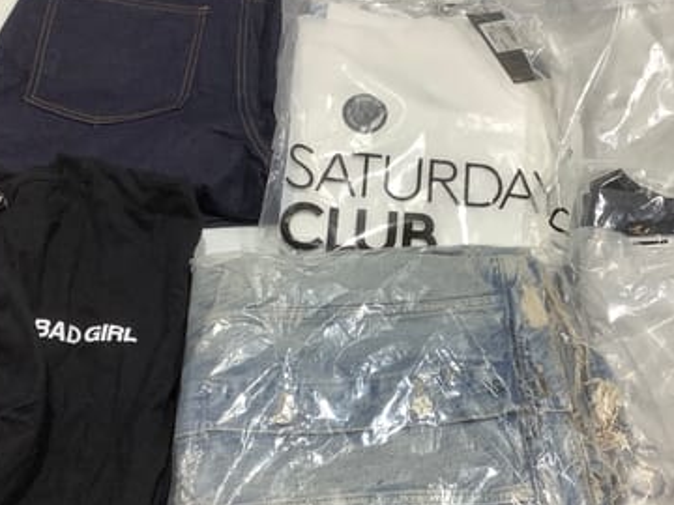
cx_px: 382
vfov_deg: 33.6
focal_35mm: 43
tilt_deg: -59.6
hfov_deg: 43.8
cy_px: 265
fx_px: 837
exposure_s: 1/100
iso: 50
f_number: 2.4
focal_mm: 3.3
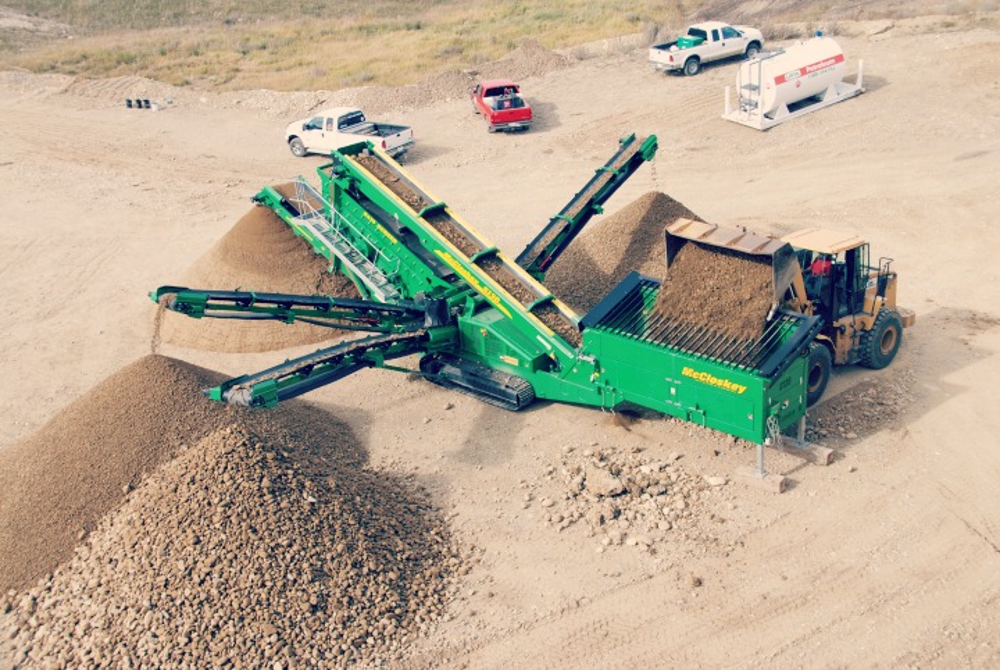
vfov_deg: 30.9
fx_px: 1210
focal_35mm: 44
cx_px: 500
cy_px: 335
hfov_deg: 44.9
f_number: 6.3
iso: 100
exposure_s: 1/160
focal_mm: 29
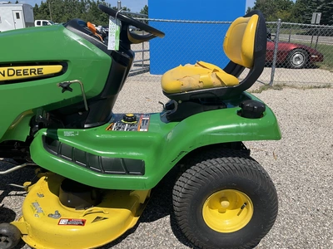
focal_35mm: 29
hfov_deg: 61.7
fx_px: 279
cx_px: 166
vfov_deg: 48.2
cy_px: 124
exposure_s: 1/2227
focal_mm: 3
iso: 25
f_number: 1.8
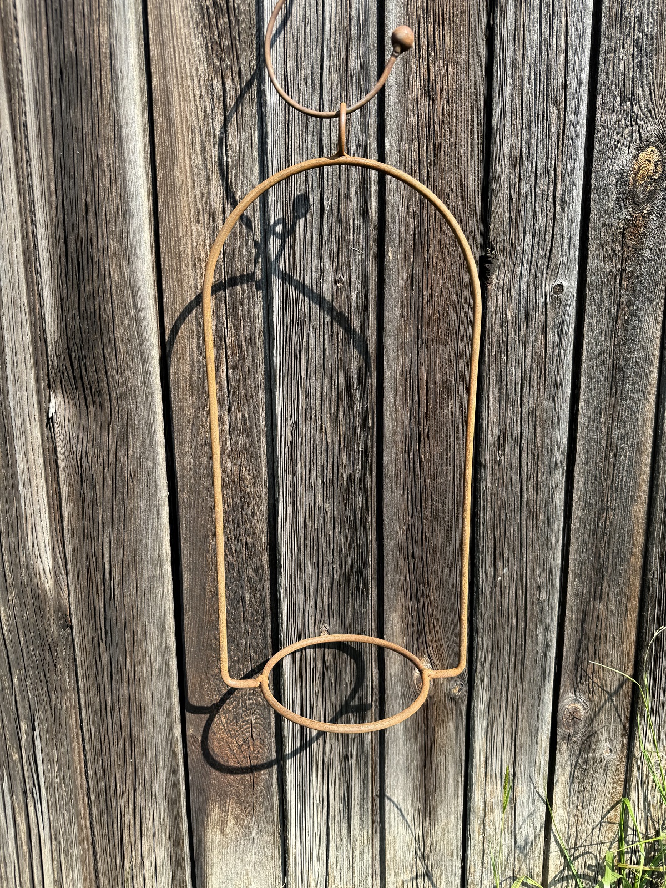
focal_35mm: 24
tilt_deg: -11.7
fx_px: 616
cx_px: 333
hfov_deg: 56.8
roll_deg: +0.6
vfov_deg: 71.6
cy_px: 444
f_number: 1.78
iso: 80
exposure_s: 1/1094
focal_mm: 6.76
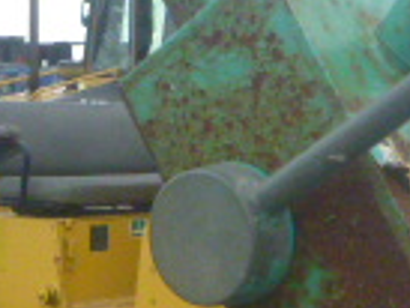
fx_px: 1600
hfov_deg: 14.2
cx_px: 464
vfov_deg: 11.0
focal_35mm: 135
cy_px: 164
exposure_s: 1/1300
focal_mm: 5.2
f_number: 9
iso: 400
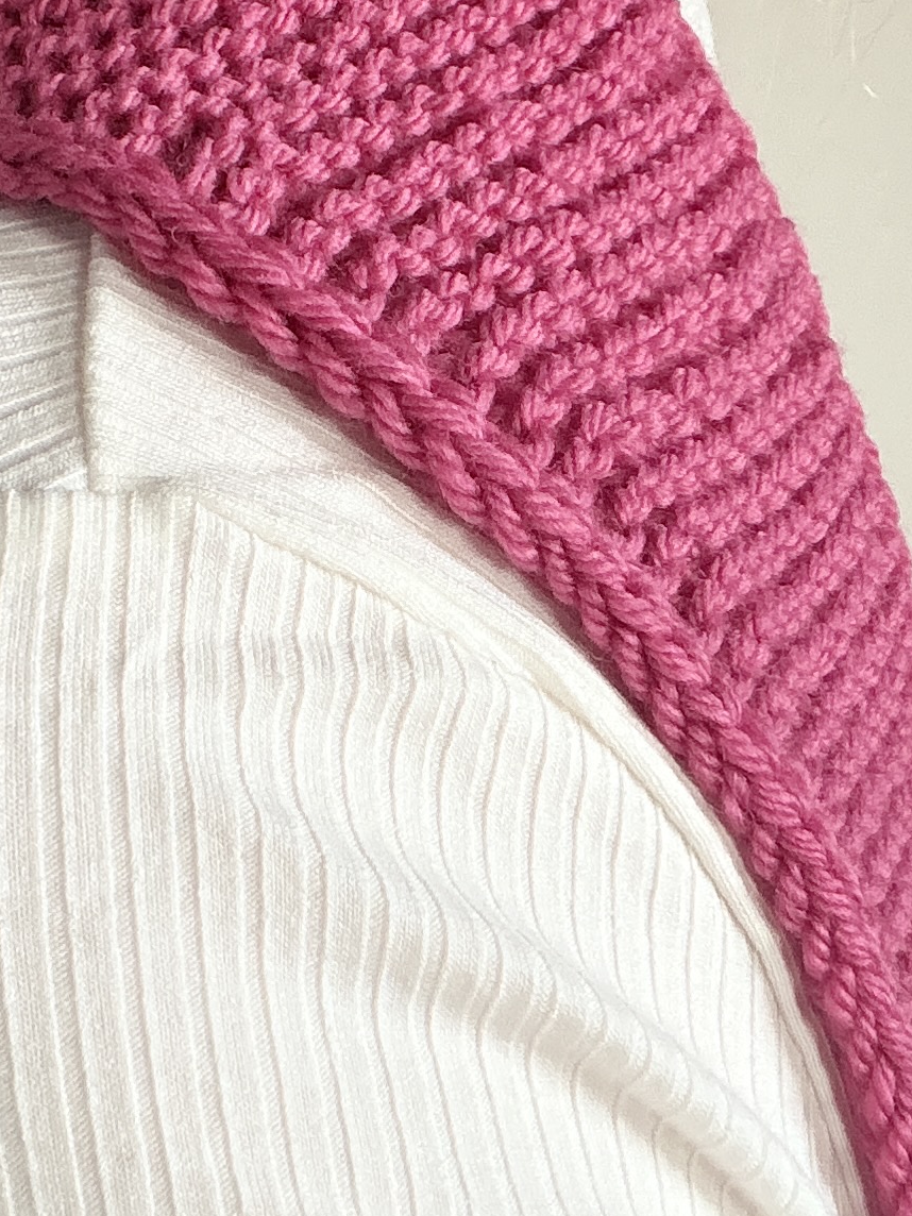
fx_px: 2845
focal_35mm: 81
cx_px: 395
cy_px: 517
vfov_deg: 24.1
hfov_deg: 18.2
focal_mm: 2.71
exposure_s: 1/60
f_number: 1.9
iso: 250
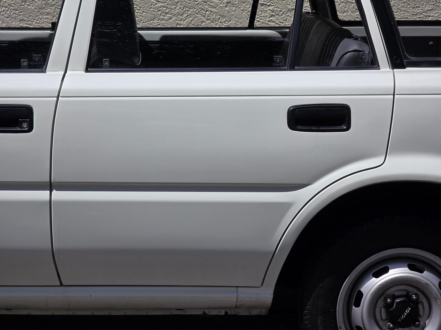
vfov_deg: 12.9
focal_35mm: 115
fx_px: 1465
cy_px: 165
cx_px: 220
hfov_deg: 17.1
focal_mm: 18.6
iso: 64
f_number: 3.4
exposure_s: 1/2497
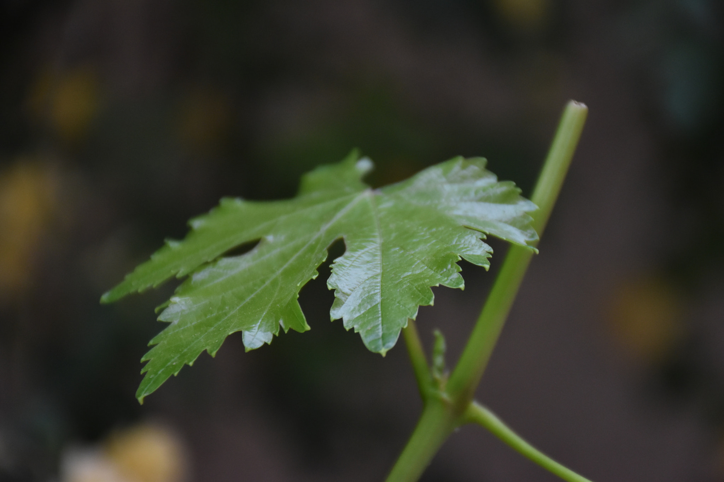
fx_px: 4223
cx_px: 362
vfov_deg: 6.5
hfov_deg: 9.8
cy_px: 241
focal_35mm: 210
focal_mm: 140
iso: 1250
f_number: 5.6
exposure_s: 1/125
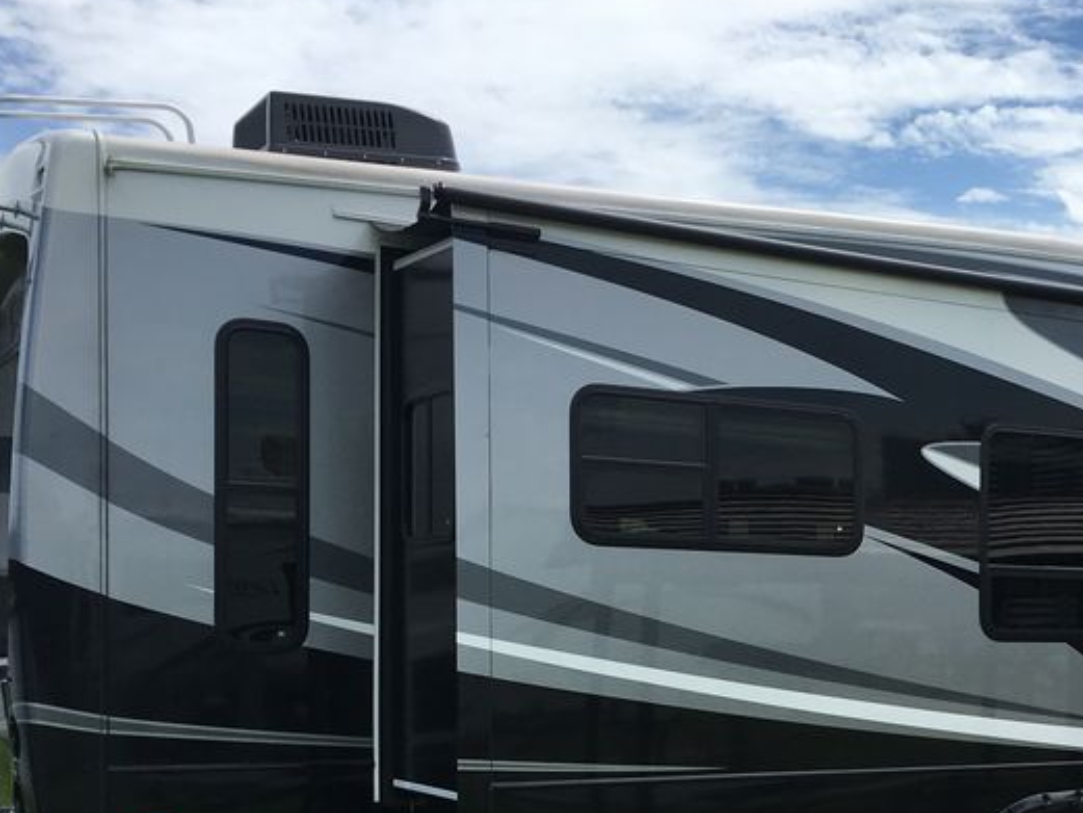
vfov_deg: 25.0
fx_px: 1784
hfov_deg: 32.3
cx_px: 948
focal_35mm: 57
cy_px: 707
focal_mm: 4.15
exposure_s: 1/2024
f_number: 2.2
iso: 25
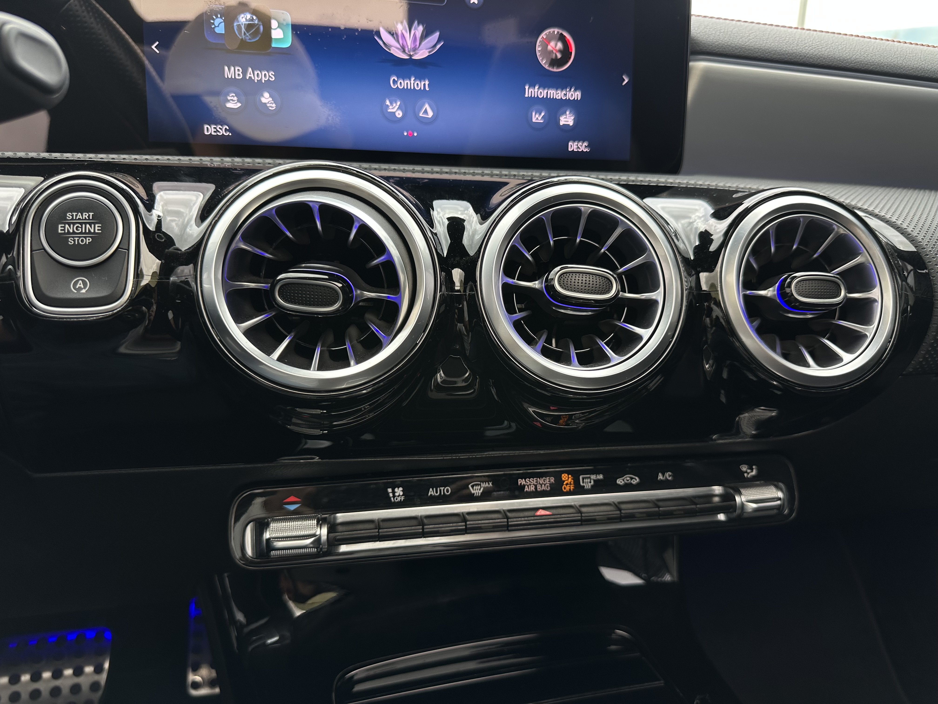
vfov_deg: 56.8
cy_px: 352
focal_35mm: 24
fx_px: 650
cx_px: 469
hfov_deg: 71.6
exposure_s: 1/121
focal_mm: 6.86
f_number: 1.78
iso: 100
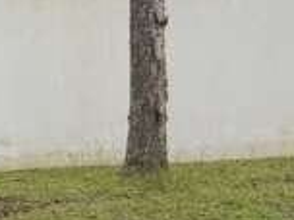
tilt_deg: +3.4
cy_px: 116
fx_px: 1444
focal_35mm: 170
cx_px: -623
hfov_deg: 9.1
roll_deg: +0.1
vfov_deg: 8.7
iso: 100
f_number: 1.78
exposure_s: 1/849
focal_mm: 6.76
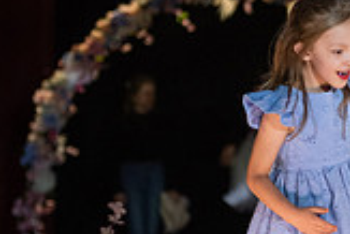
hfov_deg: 5.8
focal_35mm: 354
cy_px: 171
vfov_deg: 3.9
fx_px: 3445
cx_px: 486
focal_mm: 82
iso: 640
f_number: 2.8
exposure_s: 1/640
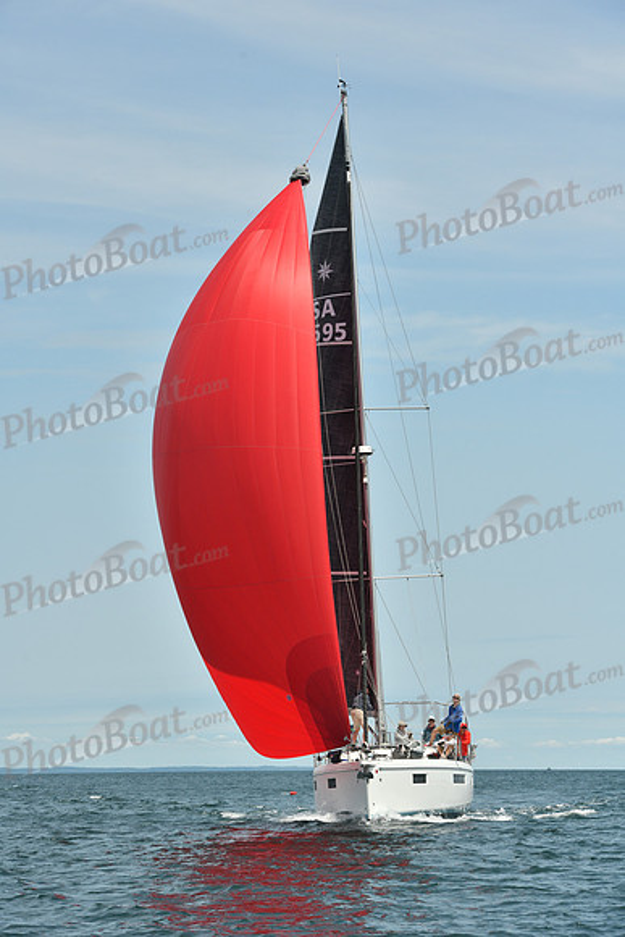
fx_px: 2915
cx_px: 312
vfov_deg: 18.3
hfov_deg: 12.2
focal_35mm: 112
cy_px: 468
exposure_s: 1/1250
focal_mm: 112
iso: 320
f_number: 9
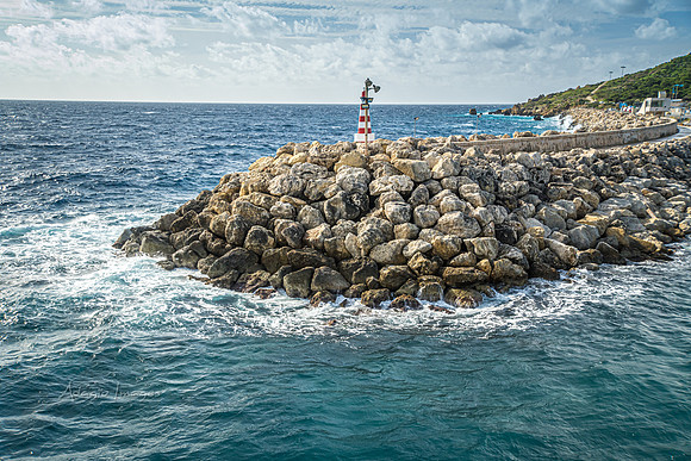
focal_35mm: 38
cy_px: 230
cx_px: 346
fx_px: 729
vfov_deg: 35.1
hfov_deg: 50.7
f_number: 5.6
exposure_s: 1/640
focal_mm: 25
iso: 400
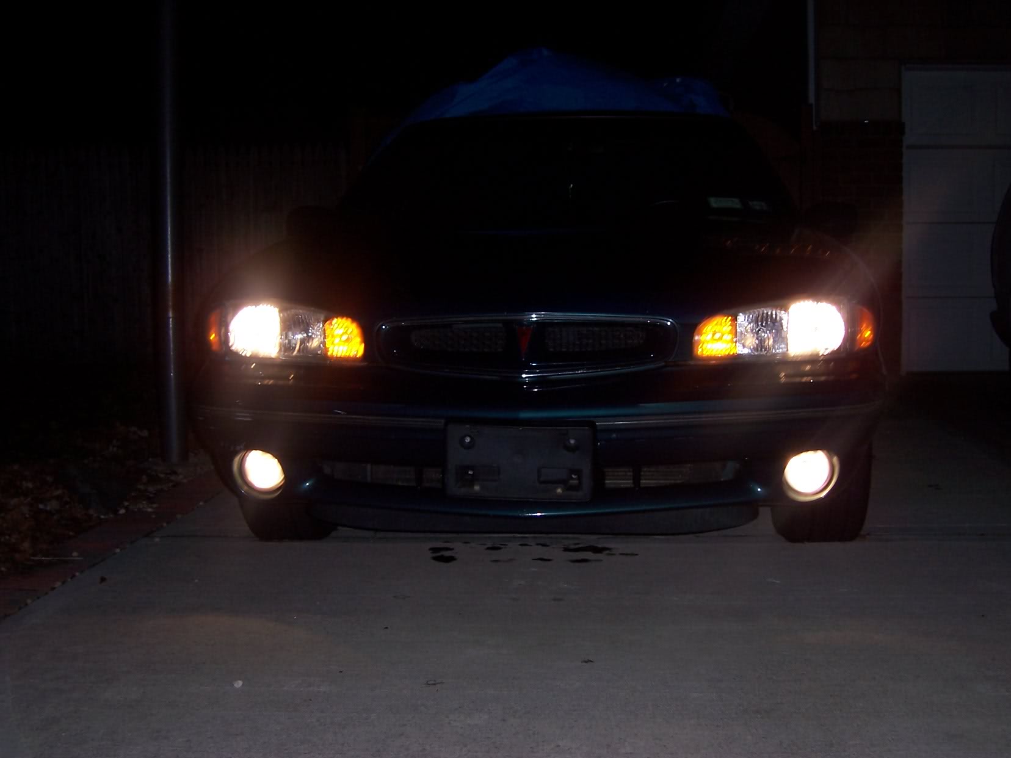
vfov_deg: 32.9
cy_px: 379
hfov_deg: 42.9
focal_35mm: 44
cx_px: 506
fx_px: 1285
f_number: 3.3
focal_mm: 7.3
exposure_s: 1/60
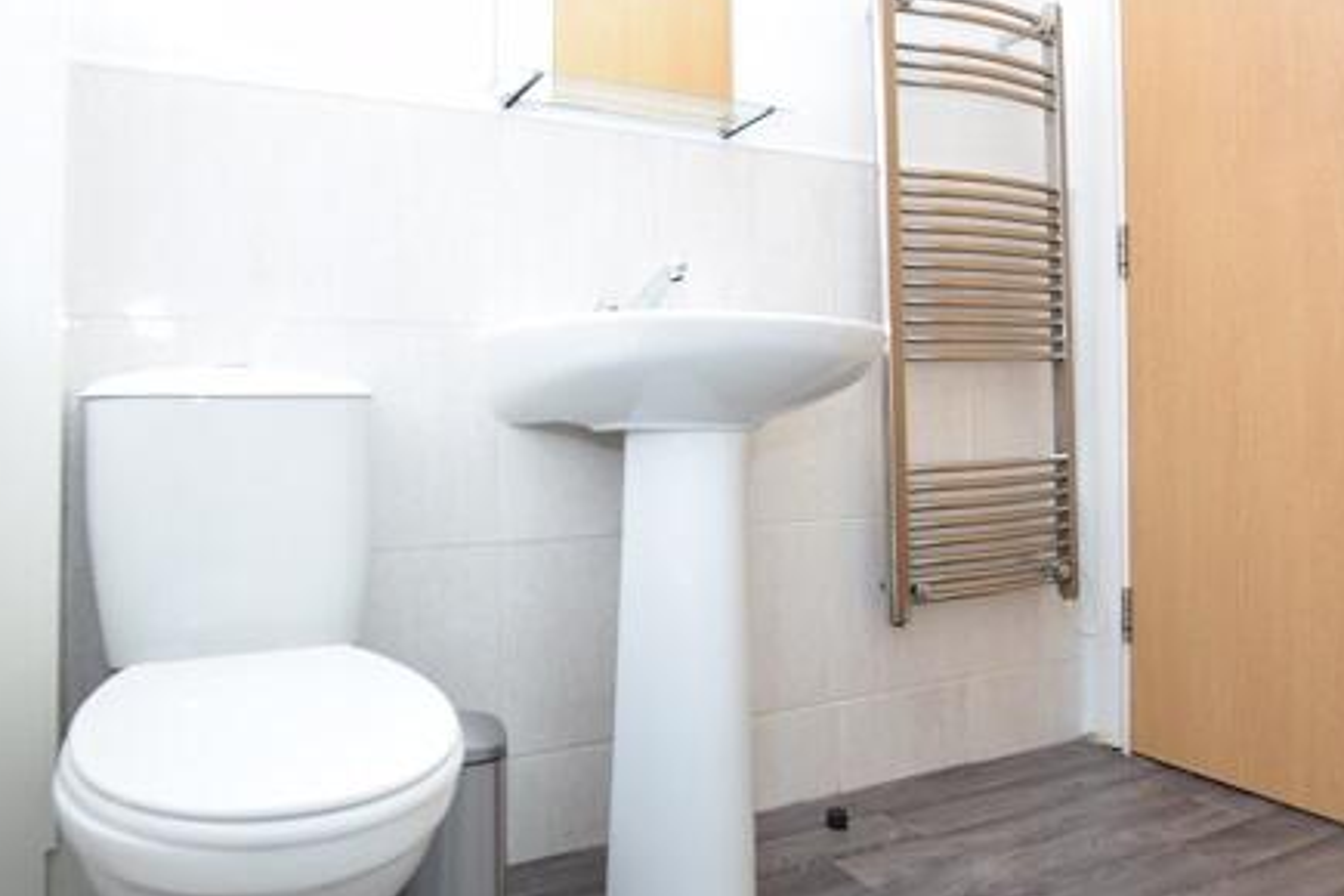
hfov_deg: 70.1
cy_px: 377
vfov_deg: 50.4
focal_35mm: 25
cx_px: 544
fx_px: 947
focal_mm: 11.5
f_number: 5
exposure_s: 1/100
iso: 400
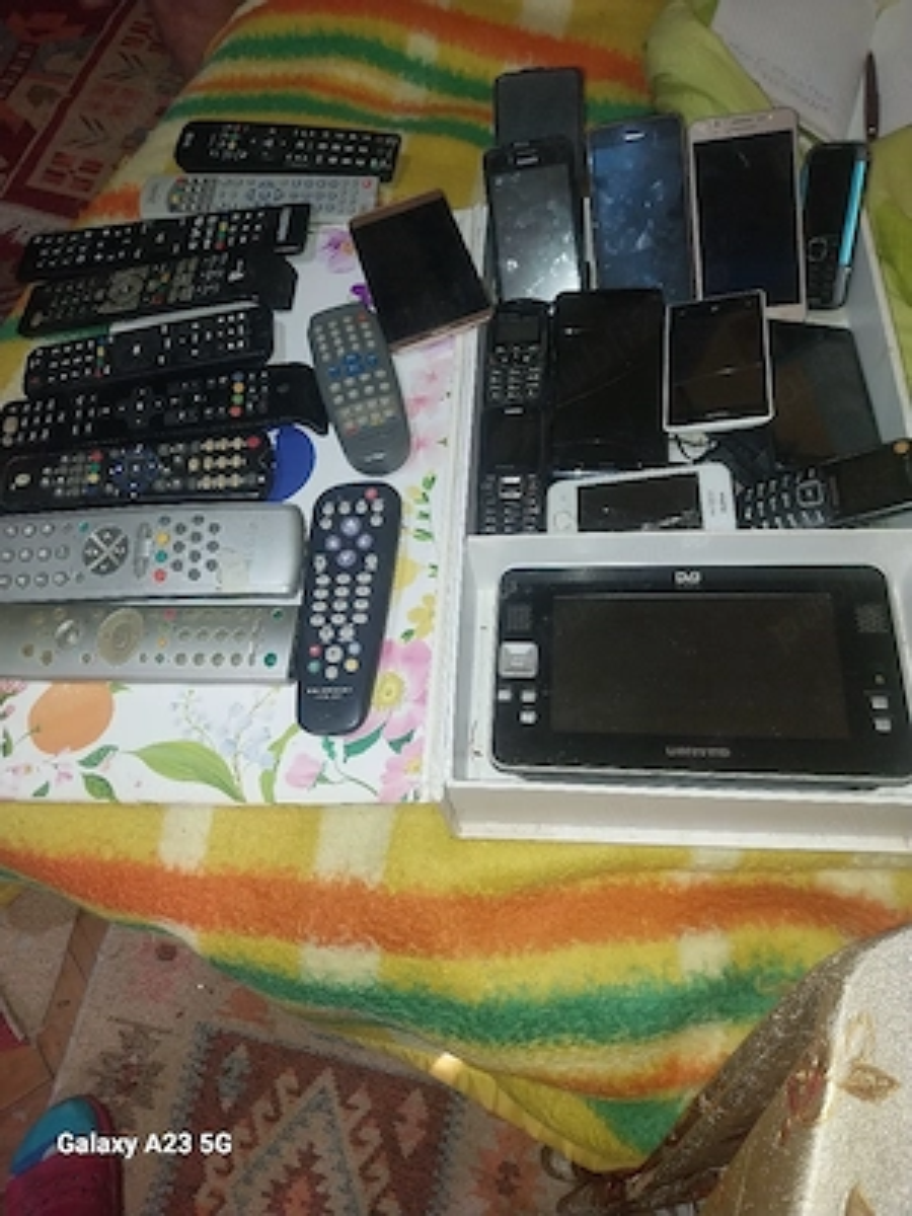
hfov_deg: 53.1
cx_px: 456
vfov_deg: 67.3
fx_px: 913
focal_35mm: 26
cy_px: 608
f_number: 1.8
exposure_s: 1/50
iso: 125
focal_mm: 4
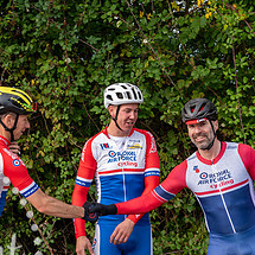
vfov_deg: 13.1
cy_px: 196
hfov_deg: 13.1
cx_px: 115
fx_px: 1108
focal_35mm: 133
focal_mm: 58
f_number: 6.3
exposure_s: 1/200
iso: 200
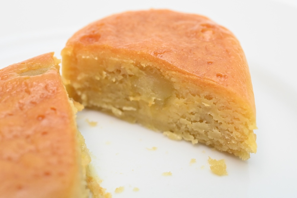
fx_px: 495
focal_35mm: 60
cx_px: 148
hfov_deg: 33.4
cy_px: 99
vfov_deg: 22.6
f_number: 11
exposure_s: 1/200
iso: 6400
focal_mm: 60
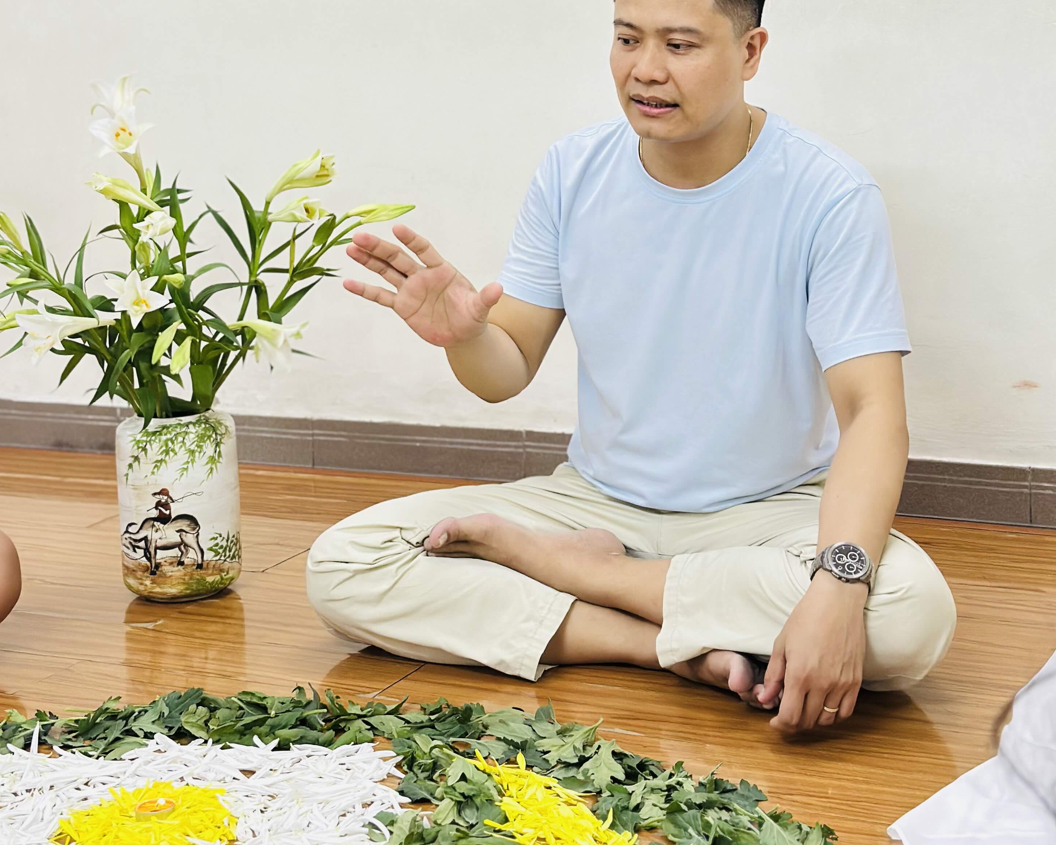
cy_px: 145
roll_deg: +0.8
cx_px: 536
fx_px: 2032
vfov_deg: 23.1
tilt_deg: -3.1
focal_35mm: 65
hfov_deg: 29.1
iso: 400
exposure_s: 1/50
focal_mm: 6.86
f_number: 1.78
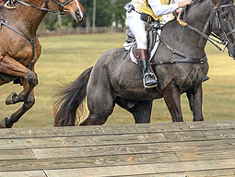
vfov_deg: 5.0
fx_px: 2040
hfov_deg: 6.6
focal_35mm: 300
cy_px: 60
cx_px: 85
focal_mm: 110
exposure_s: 1/800
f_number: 3.5
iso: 400
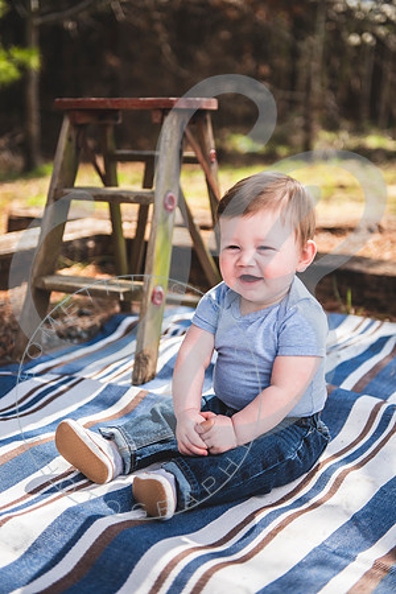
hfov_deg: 26.0
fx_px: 858
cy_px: 297
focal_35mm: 52
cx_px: 198
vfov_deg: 38.2
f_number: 2.8
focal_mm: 52
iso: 100
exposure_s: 1/1000
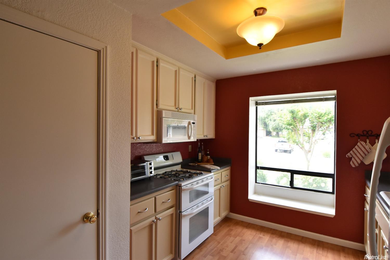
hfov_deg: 90.0
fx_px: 195
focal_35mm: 18
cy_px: 130
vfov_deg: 67.4
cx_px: 195
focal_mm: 12
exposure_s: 1/160
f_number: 7.1
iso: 1000
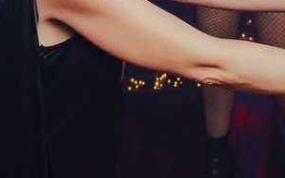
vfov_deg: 11.0
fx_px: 863
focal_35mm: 111
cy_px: -144
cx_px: -48
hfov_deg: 17.9
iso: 500
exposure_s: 1/200
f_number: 4
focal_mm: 18
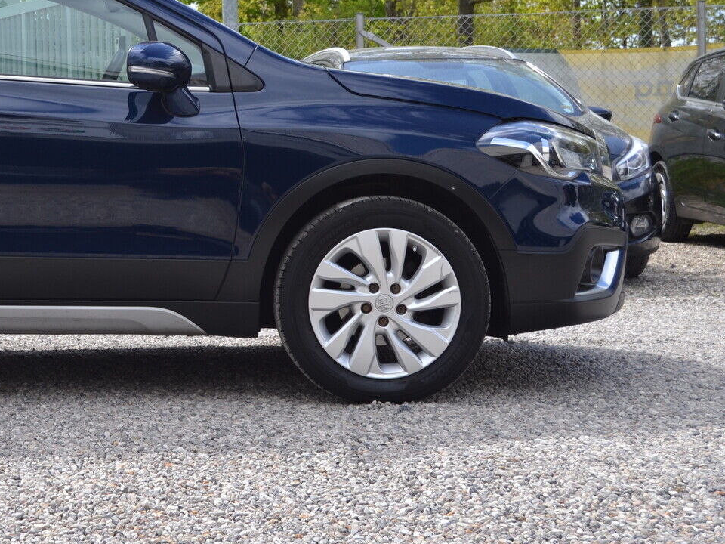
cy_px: 165
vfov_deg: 19.6
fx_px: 1571
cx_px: 1
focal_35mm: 75
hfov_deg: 24.8
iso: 100
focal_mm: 26
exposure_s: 1/200
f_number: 7.1
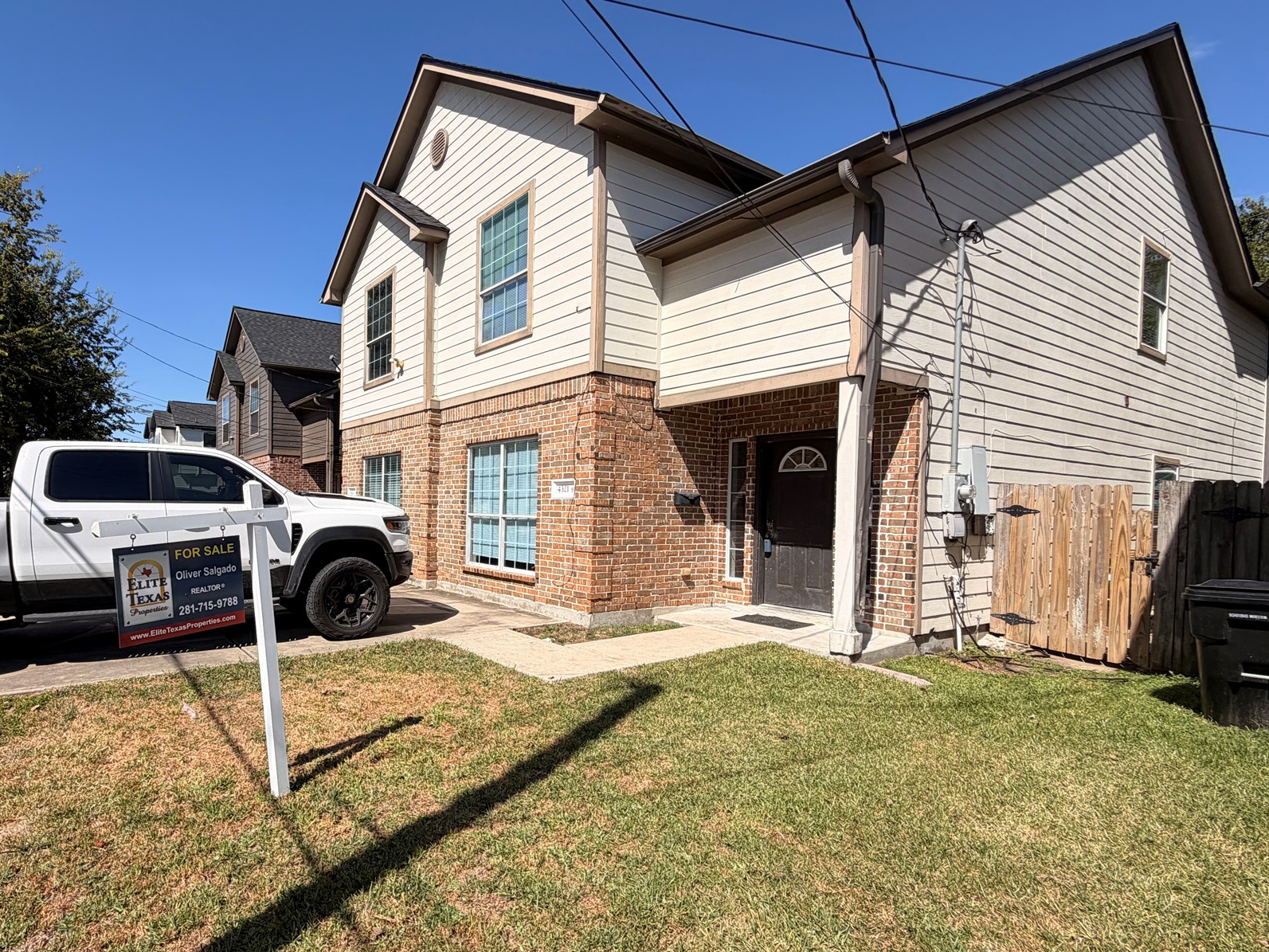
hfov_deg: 85.7
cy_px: 516
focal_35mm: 18
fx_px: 660
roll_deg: -1.2
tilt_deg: -0.7
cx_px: 461
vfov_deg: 71.5
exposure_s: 1/1033
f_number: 2.2
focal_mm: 2.22
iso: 20
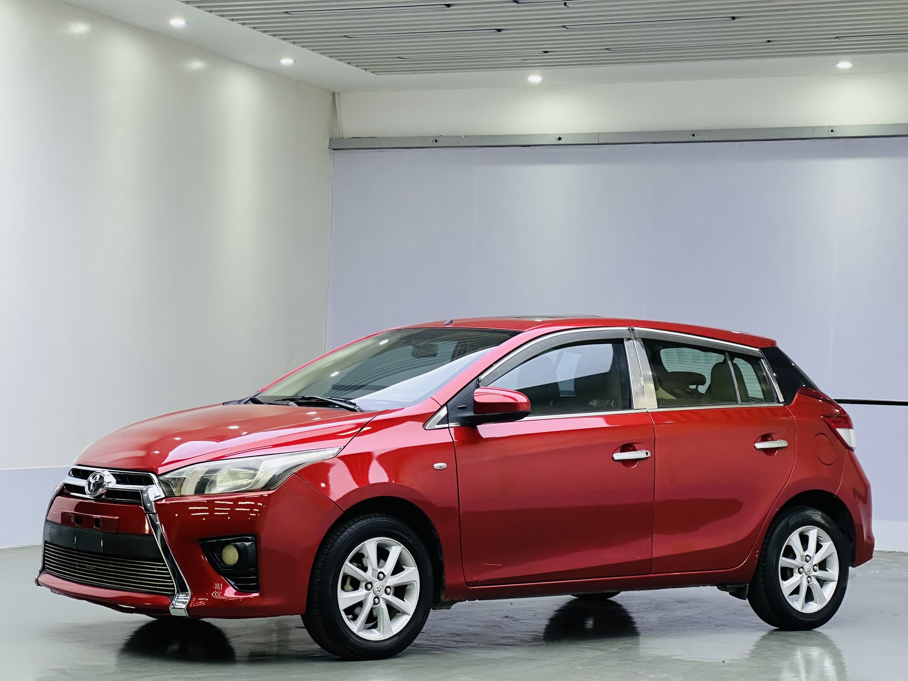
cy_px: 340
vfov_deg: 19.1
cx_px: 454
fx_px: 2020
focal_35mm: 77
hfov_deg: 25.3
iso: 200
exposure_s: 1/99
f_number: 2.8
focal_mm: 9
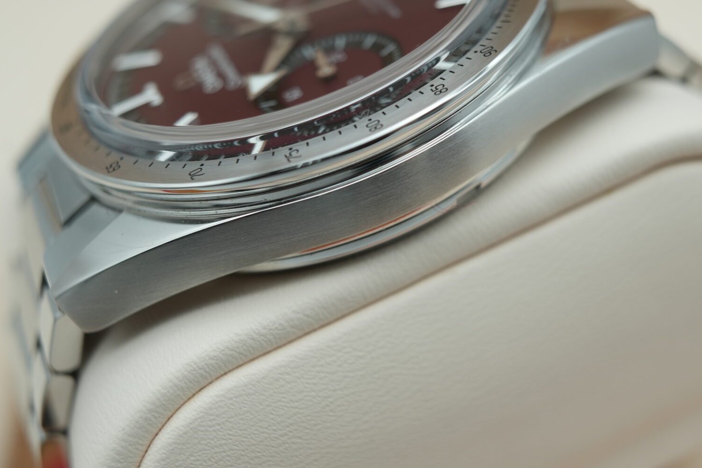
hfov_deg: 33.4
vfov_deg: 22.6
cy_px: 212
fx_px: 1170
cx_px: 397
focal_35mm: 60
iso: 400
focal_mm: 35
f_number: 5
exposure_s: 1/250
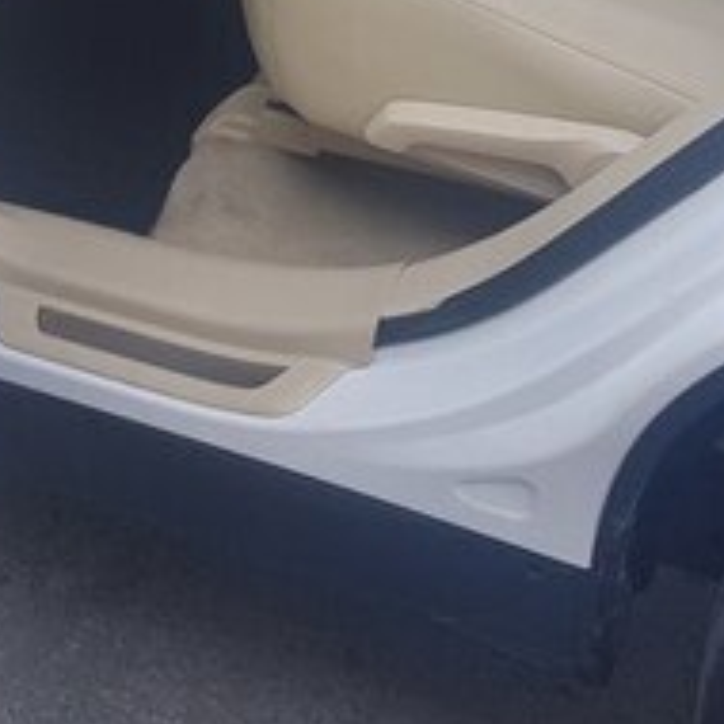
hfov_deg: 21.4
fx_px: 1893
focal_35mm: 80
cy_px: -86
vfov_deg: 20.6
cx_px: 164
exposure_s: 1/310
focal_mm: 4.2
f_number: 1.7
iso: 40
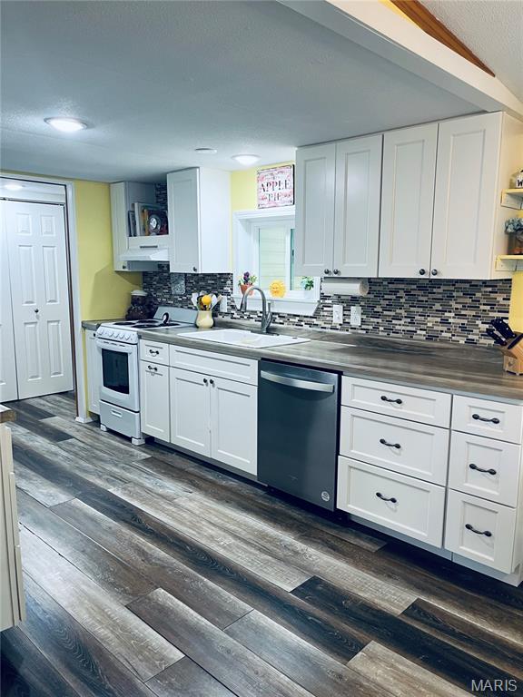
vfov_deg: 67.3
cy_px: 348
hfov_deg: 53.1
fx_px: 524
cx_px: 262
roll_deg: +0.4
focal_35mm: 26
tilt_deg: -9.5
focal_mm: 5.1
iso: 100
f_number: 1.6
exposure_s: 1/60
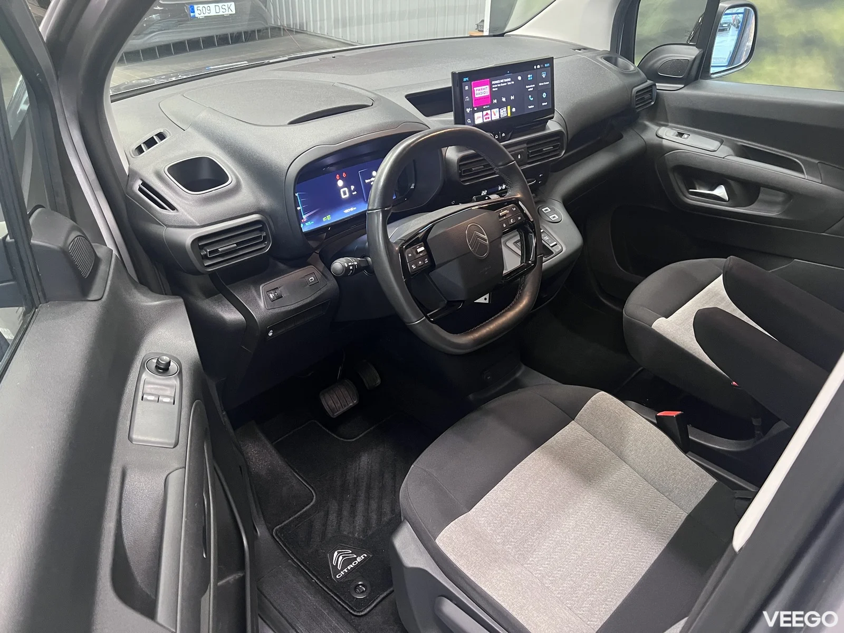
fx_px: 634
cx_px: 422
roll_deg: -1.7
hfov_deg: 67.3
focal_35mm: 26
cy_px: 316
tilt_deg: -31.9
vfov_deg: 53.1
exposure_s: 1/43
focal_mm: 5.7
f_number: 1.5
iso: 500
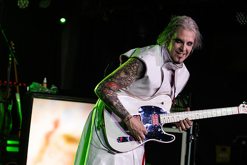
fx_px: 700
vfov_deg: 13.4
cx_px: 145
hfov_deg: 20.0
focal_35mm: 102
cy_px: 67
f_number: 3.5
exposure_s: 1/160
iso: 2000
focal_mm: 70
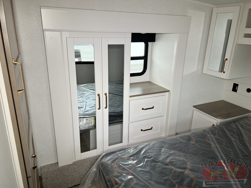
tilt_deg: -20.3
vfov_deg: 53.1
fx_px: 189
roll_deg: -3.8
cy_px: 94
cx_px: 126
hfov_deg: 67.3
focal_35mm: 26
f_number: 1.5
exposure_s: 1/121
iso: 64
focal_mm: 5.7
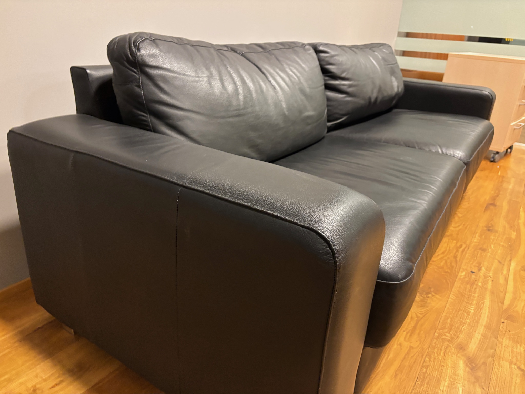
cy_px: 197
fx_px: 394
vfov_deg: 53.1
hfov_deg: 67.3
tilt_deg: -22.4
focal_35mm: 26
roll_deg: -5.0
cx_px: 262
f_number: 1.6
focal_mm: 5.96
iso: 640
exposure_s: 1/33
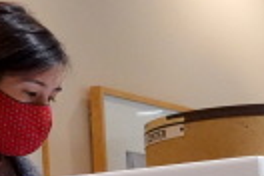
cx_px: 202
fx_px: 1533
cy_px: 300
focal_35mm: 209
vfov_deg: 6.4
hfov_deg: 9.8
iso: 2000
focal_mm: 17.19
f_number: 5
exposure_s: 1/100
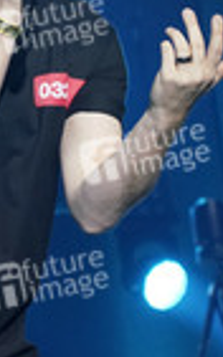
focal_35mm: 196
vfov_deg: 10.7
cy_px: 91
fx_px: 1908
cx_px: 77
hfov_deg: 6.7
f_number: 4.5
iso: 2000
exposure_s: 1/250
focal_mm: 60
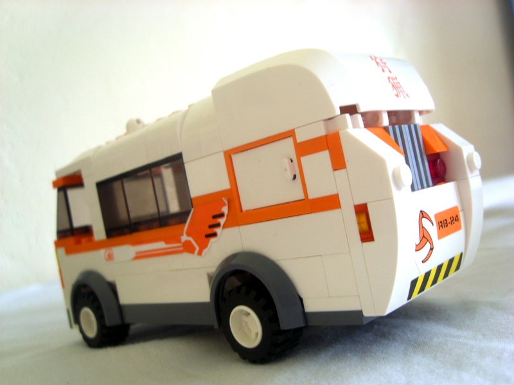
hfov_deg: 52.6
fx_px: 520
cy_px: 192
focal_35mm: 35
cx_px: 257
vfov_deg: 40.7
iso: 50
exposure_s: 1/7
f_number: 2.8
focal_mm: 5.8
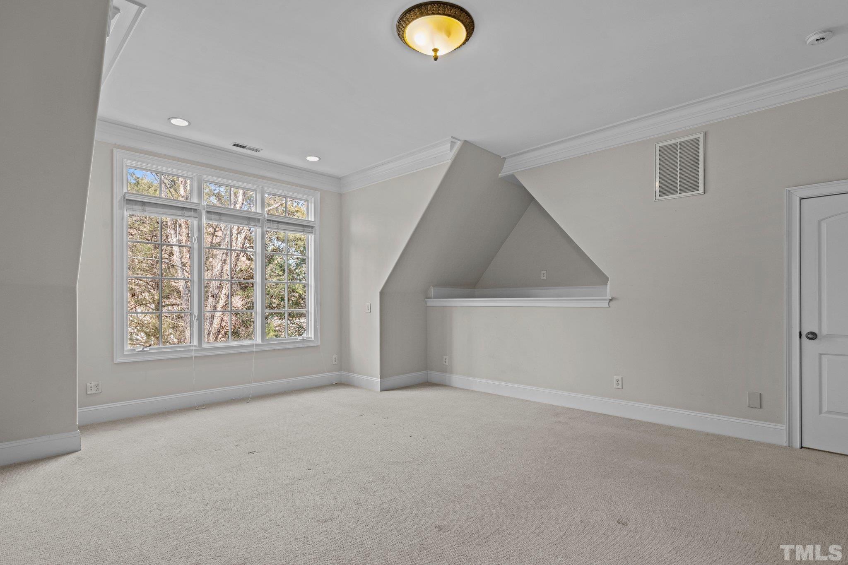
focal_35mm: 17
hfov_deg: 93.3
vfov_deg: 70.4
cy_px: 282
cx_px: 424
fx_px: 400
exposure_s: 1/4
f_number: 7.1
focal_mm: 17
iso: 500
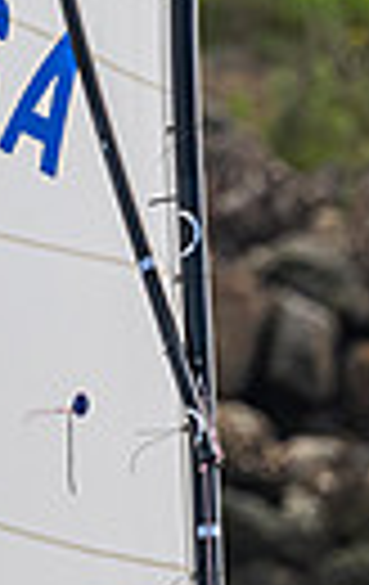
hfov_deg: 0.5
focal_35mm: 2411
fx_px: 38539
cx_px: 141
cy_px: 981
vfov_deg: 0.9
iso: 320
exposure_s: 1/1250
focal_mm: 400
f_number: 9
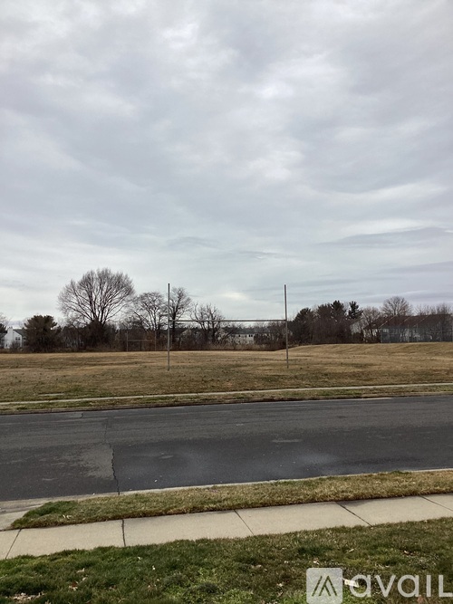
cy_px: 302
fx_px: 541
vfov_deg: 58.4
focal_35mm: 31
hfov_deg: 45.4
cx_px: 226
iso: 25
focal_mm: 3.3
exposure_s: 1/1335
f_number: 2.4
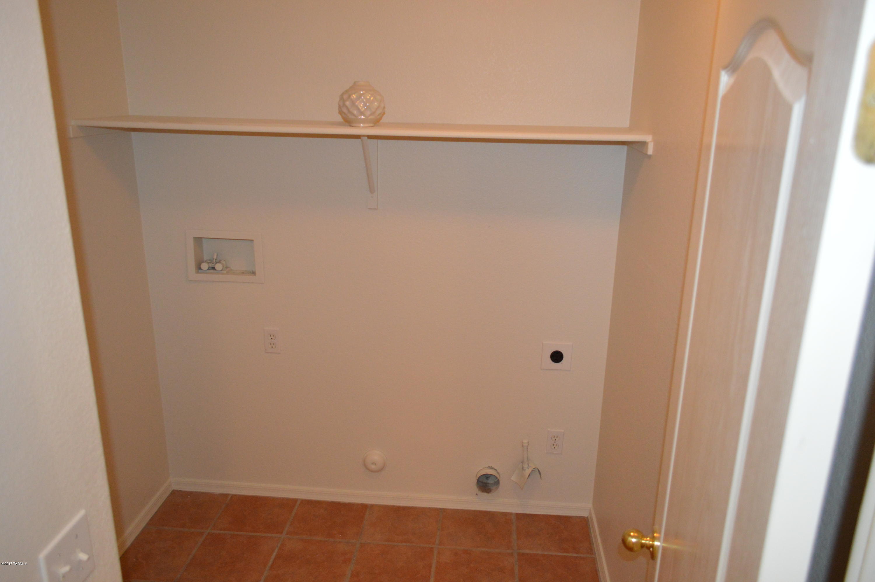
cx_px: 438
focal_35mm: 27
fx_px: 656
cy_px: 291
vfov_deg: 47.8
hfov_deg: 67.4
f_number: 3.5
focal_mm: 18
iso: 1600
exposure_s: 1/60
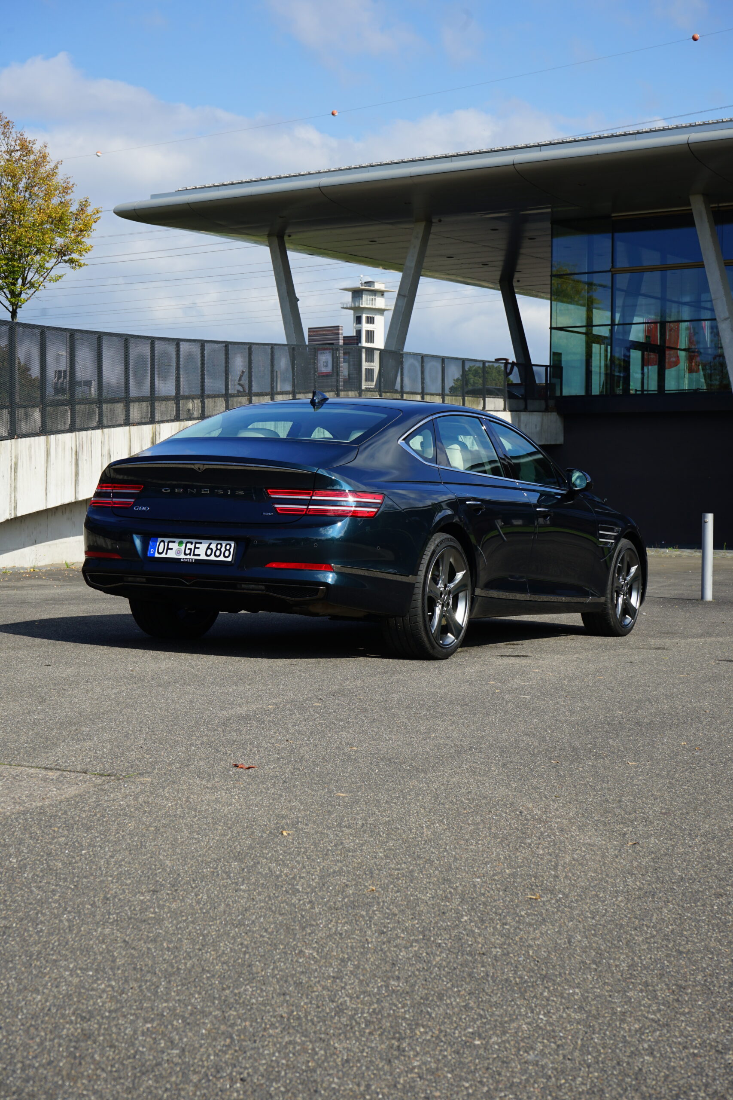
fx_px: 1679
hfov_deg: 24.6
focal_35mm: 55
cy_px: 550
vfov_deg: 36.2
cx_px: 366
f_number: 11
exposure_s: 1/125
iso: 100
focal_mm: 55
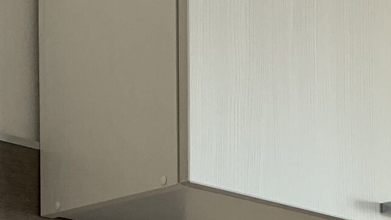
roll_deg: -0.2
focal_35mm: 124
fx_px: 1286
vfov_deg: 8.9
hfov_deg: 15.5
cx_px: 645
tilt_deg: +0.4
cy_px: 521
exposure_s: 1/100
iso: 100
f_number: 1.8
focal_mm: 4.25
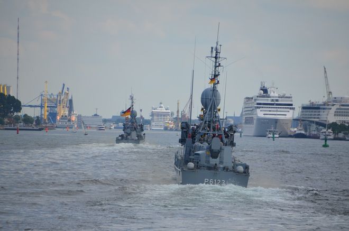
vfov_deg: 3.6
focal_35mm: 375
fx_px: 3628
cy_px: 116
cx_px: 174
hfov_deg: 5.5
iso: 200
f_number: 7.1
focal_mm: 250
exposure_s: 1/800
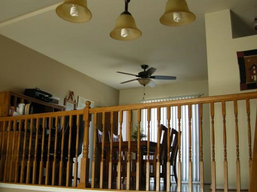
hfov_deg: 44.8
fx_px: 312
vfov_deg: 34.3
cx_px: 124
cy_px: 109
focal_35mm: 42
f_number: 2.7
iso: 120
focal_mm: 7.5
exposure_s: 1/55.1
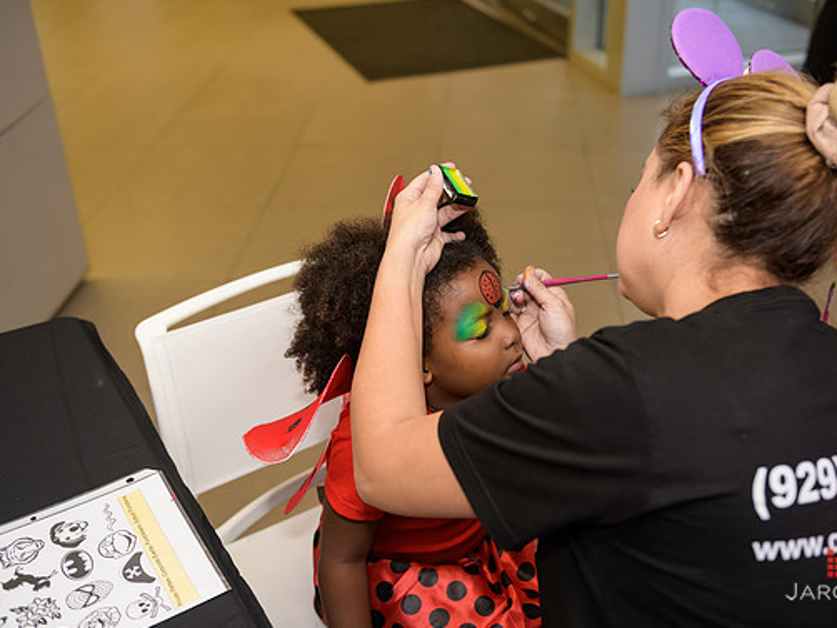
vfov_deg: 36.0
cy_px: 314
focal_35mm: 40
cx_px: 462
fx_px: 968
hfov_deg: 46.7
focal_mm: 36
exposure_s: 1/100
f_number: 3.2
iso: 800
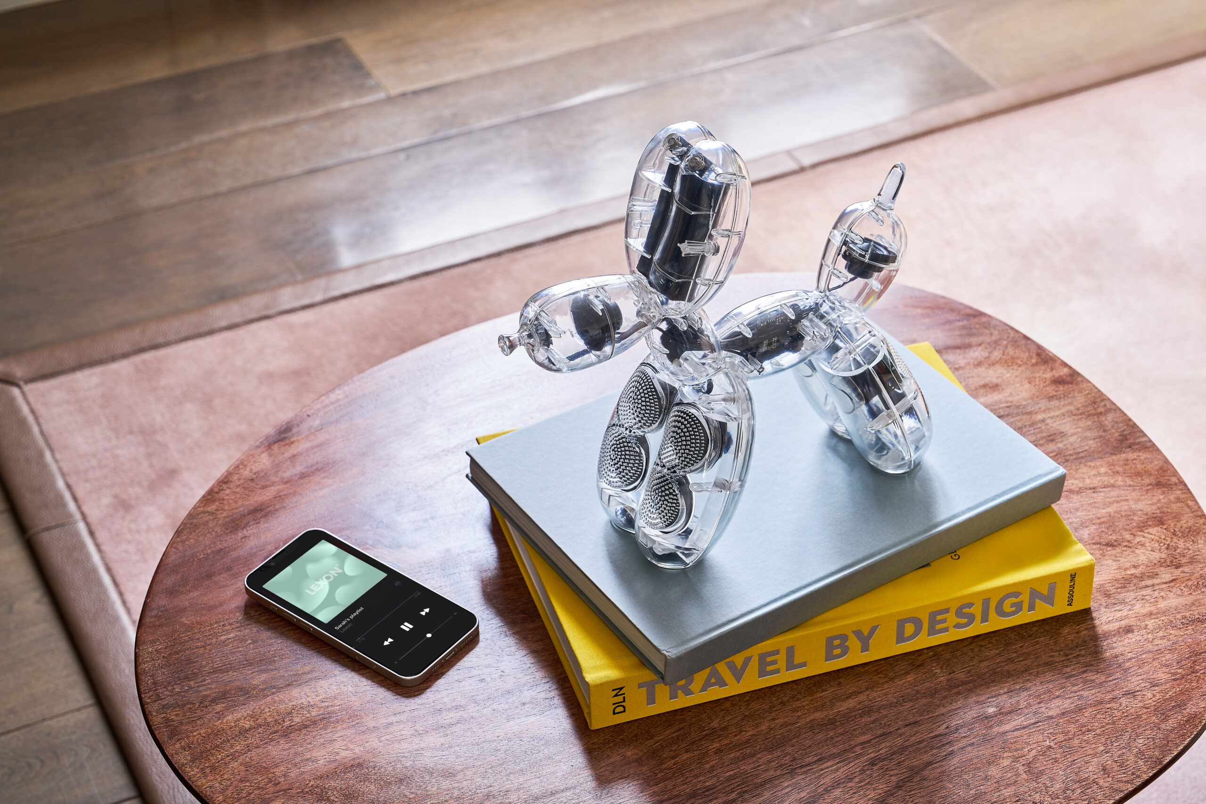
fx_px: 2278
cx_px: 603
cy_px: 402
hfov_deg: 29.7
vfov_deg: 20.0
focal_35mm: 68
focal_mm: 68
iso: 125
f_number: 9
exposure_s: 1/8
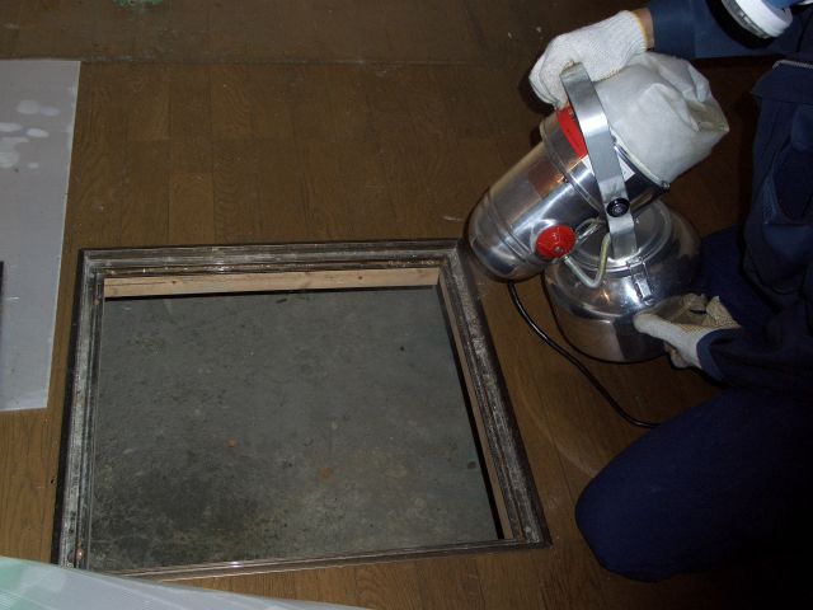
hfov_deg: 43.9
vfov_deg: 33.6
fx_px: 1010
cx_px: 406
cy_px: 305
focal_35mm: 43
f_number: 3
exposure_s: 1/60
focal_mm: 9.2
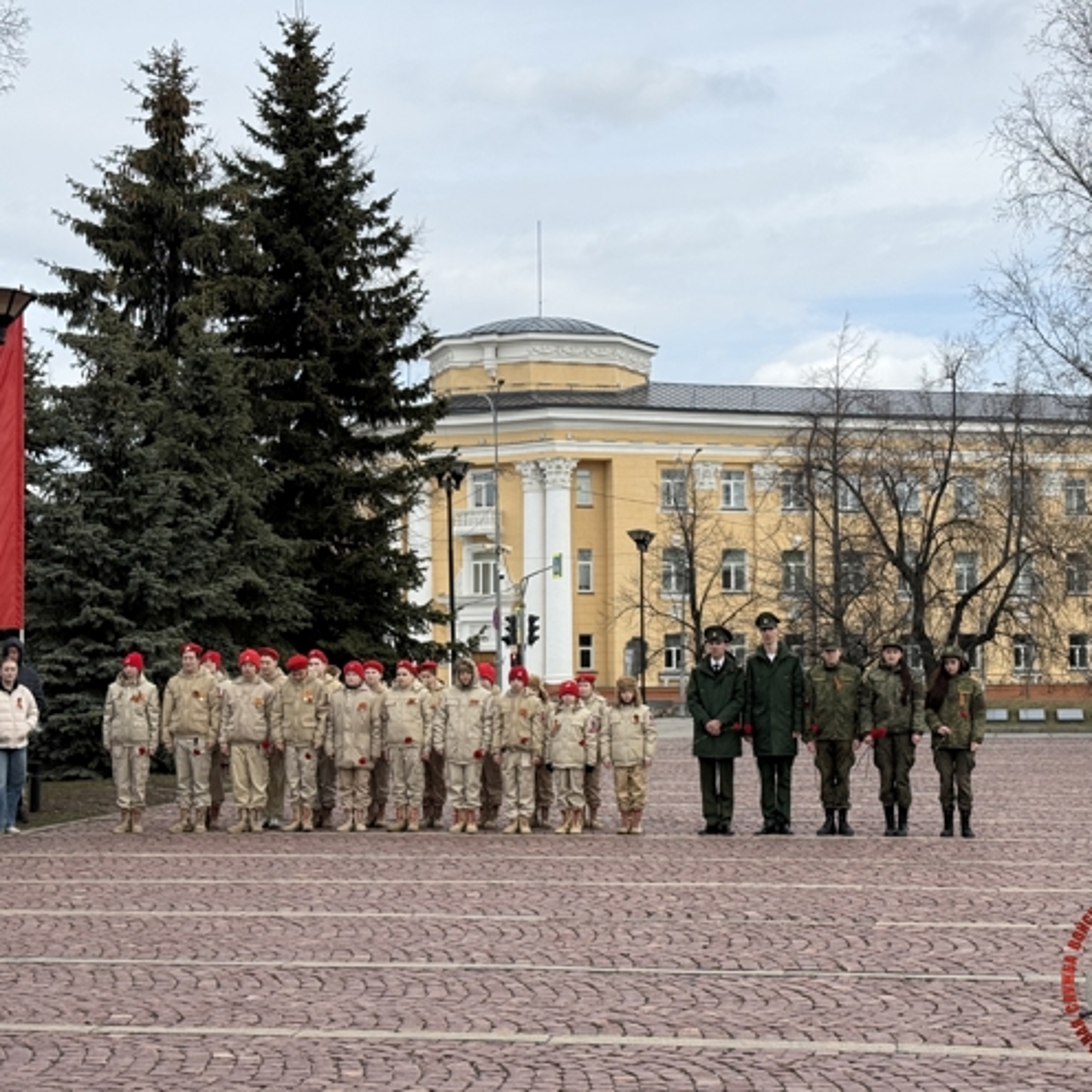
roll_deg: +1.4
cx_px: 549
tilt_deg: +2.6
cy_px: 544
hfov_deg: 30.0
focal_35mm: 57
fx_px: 2034
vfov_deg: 30.0
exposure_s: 1/4587
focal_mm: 6.76
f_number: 1.78
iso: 64
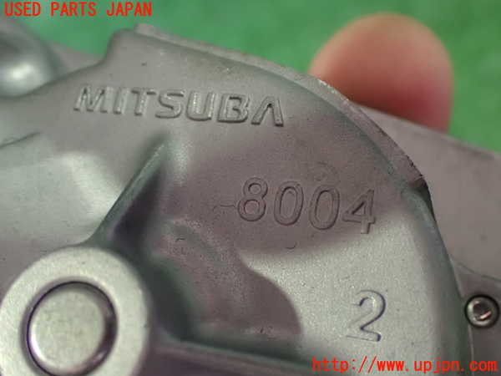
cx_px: 250
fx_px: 839
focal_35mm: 58
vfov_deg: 25.2
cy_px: 188
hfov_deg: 33.2
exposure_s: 1/25
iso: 1600
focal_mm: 10.35
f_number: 3.5
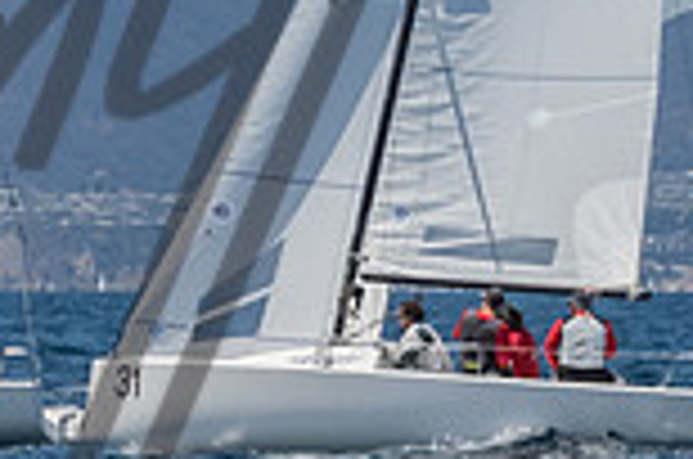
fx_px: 11776
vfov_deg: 2.2
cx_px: -385
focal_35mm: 613
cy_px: 130
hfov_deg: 3.4
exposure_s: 1/1250
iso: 640
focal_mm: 95
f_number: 14
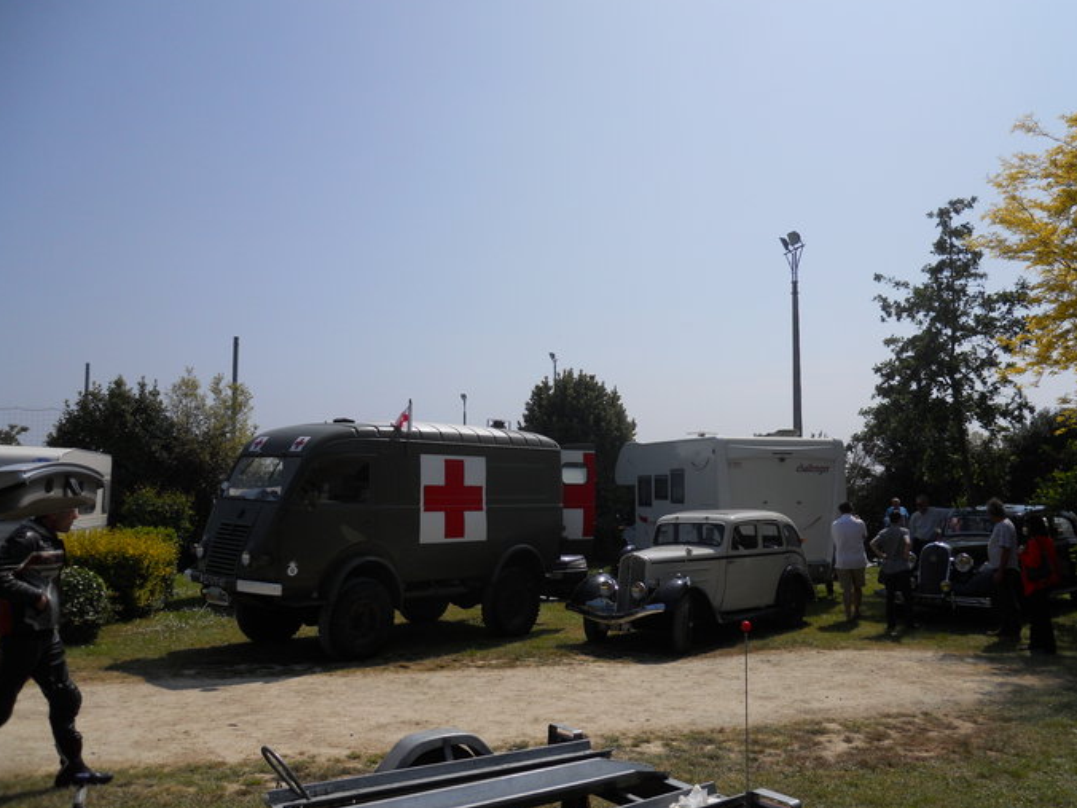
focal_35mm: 29
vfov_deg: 48.2
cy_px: 396
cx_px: 550
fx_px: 902
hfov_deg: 61.7
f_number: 5.4
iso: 80
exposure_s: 1/1000
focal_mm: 5
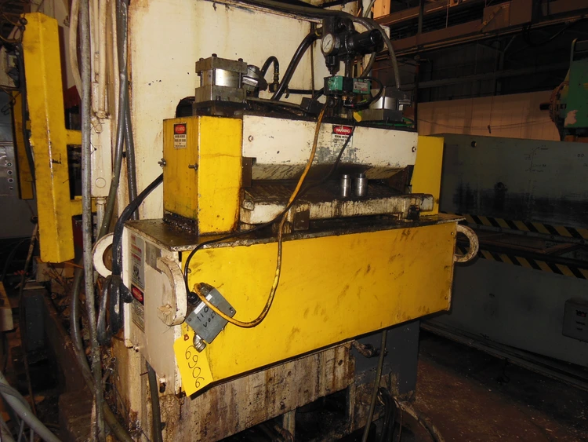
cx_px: 294
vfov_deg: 54.9
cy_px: 221
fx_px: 425
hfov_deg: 69.4
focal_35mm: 25
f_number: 3.5
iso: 200
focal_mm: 4.5
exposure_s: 1/25
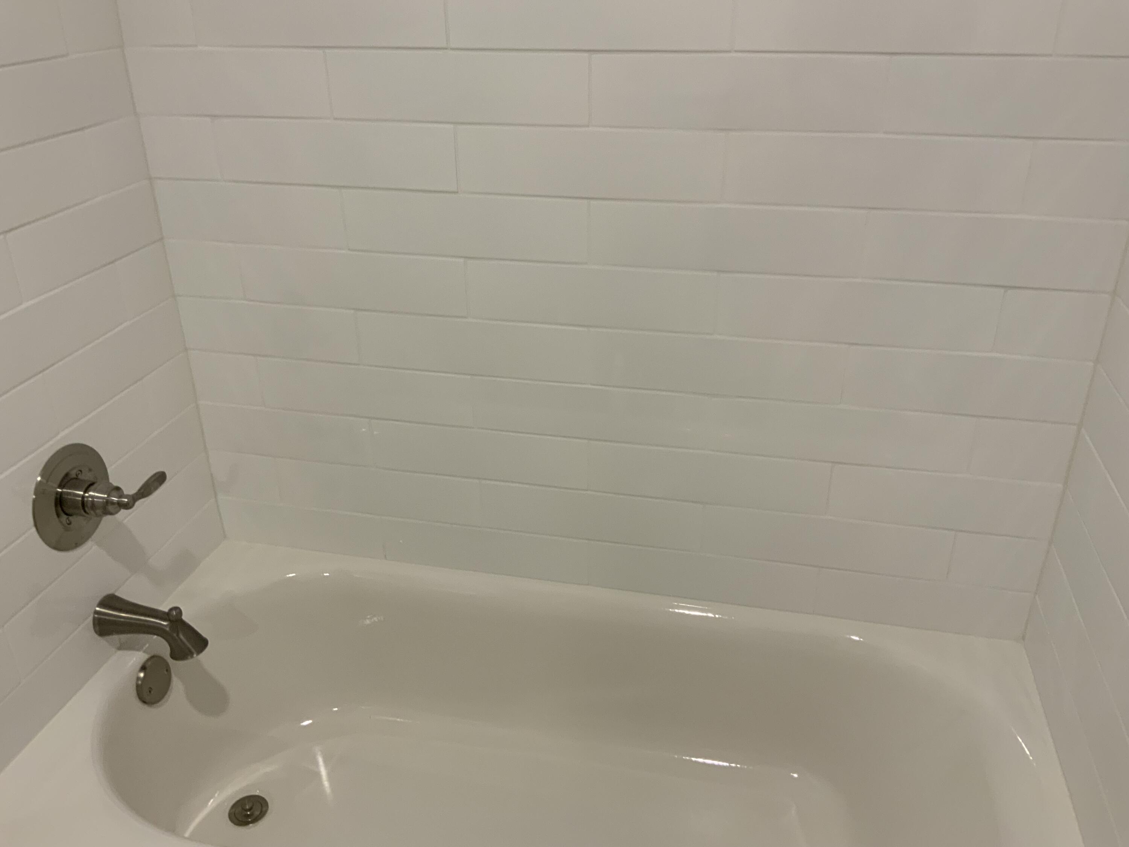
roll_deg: +0.0
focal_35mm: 29
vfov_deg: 48.2
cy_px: 424
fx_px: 946
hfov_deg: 61.7
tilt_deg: -27.3
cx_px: 564
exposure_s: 1/60
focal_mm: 3
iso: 80
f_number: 1.8
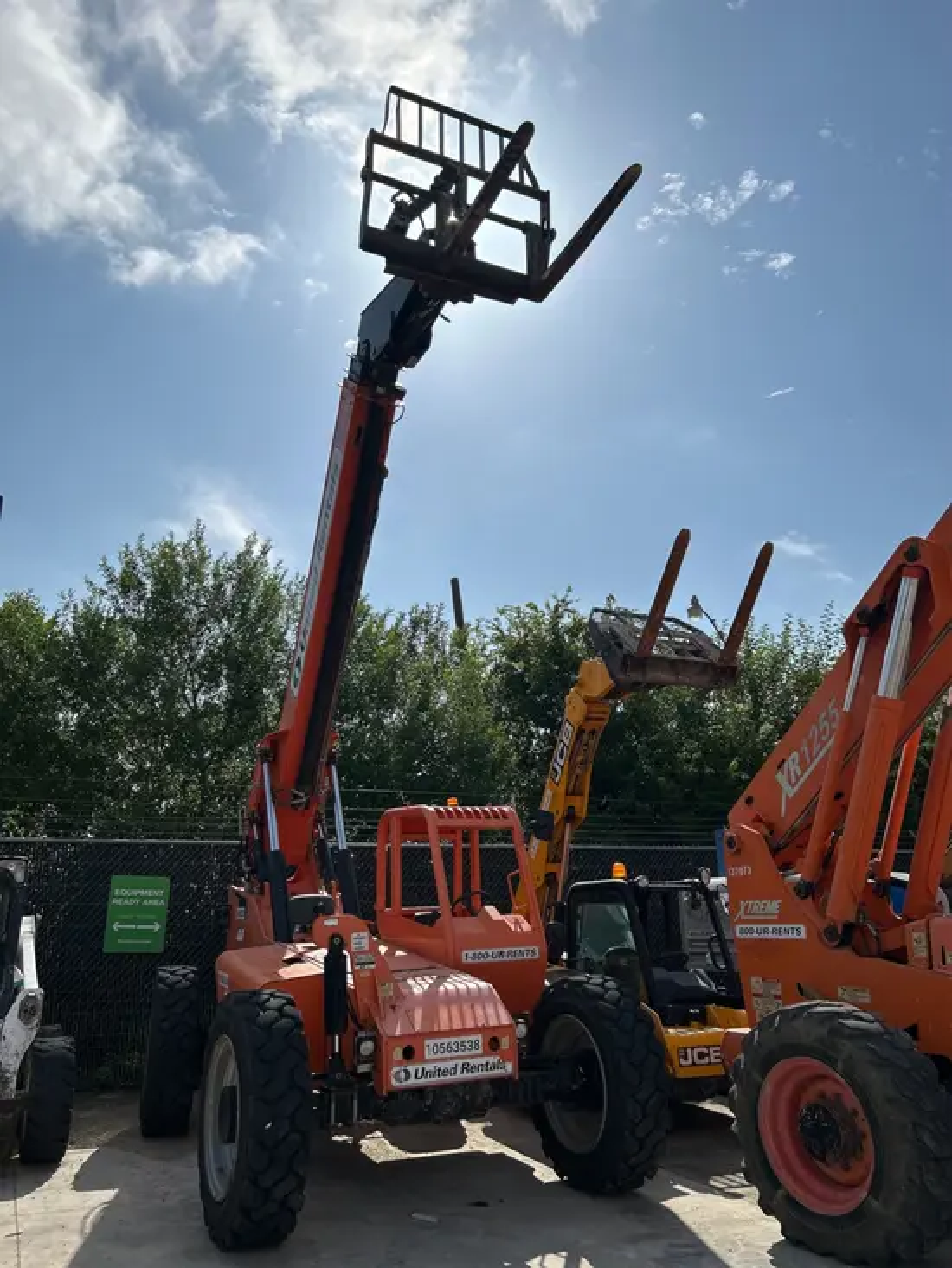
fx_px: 953
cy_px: 634
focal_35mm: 26
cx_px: 476
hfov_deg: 53.1
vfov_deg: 67.3
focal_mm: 5.7
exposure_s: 1/14286
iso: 50
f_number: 1.5
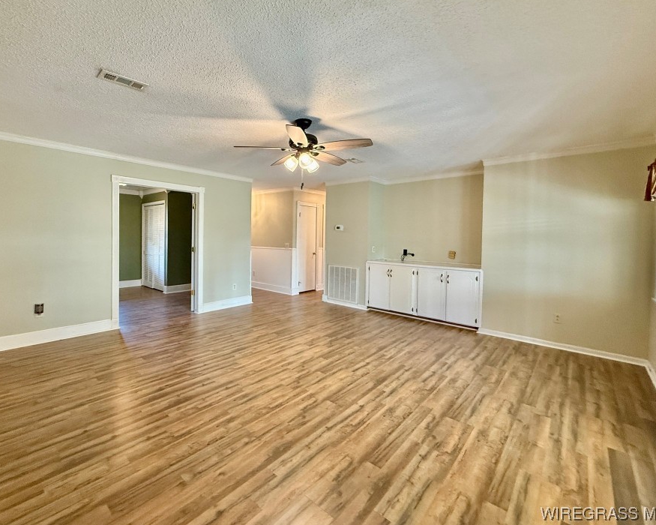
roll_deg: -1.3
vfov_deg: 80.2
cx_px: 295
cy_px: 242
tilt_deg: -0.4
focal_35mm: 16
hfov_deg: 92.8
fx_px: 311
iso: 500
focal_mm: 2.22
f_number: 2.2
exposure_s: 1/120
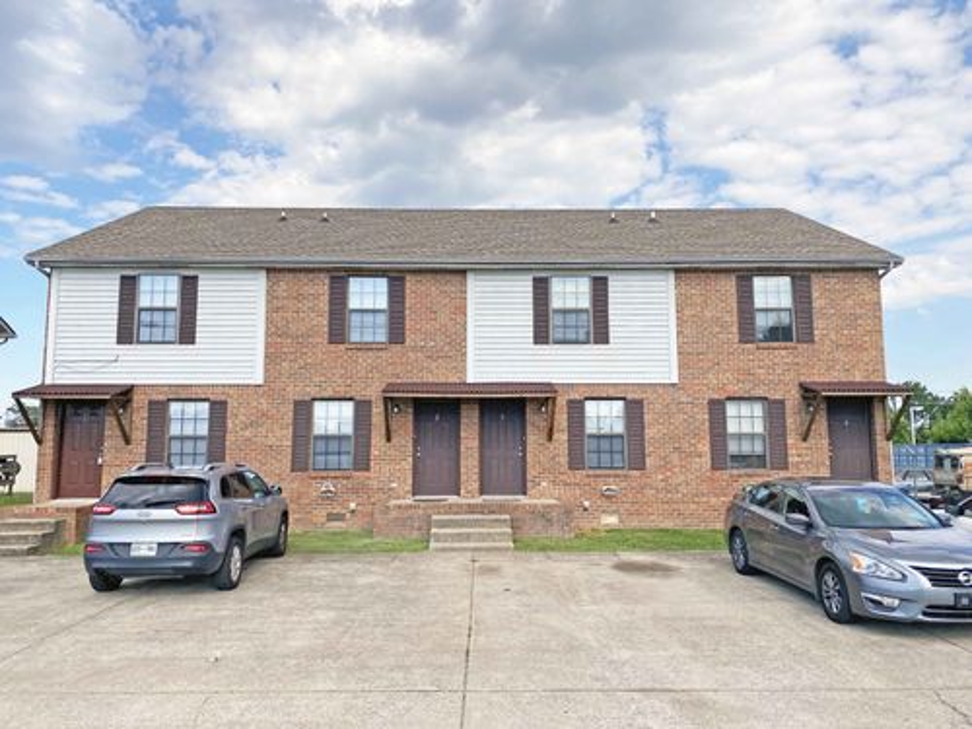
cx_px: 486
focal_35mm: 26
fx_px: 730
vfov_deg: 53.1
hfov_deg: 67.3
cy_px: 364
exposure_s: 1/2410
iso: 32
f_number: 1.8
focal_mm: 4.25
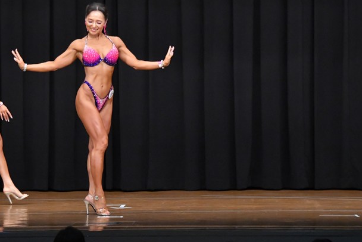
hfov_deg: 8.8
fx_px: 2344
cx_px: 163
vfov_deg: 5.9
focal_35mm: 233
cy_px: 121
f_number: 5.6
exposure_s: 1/400
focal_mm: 122
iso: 8000
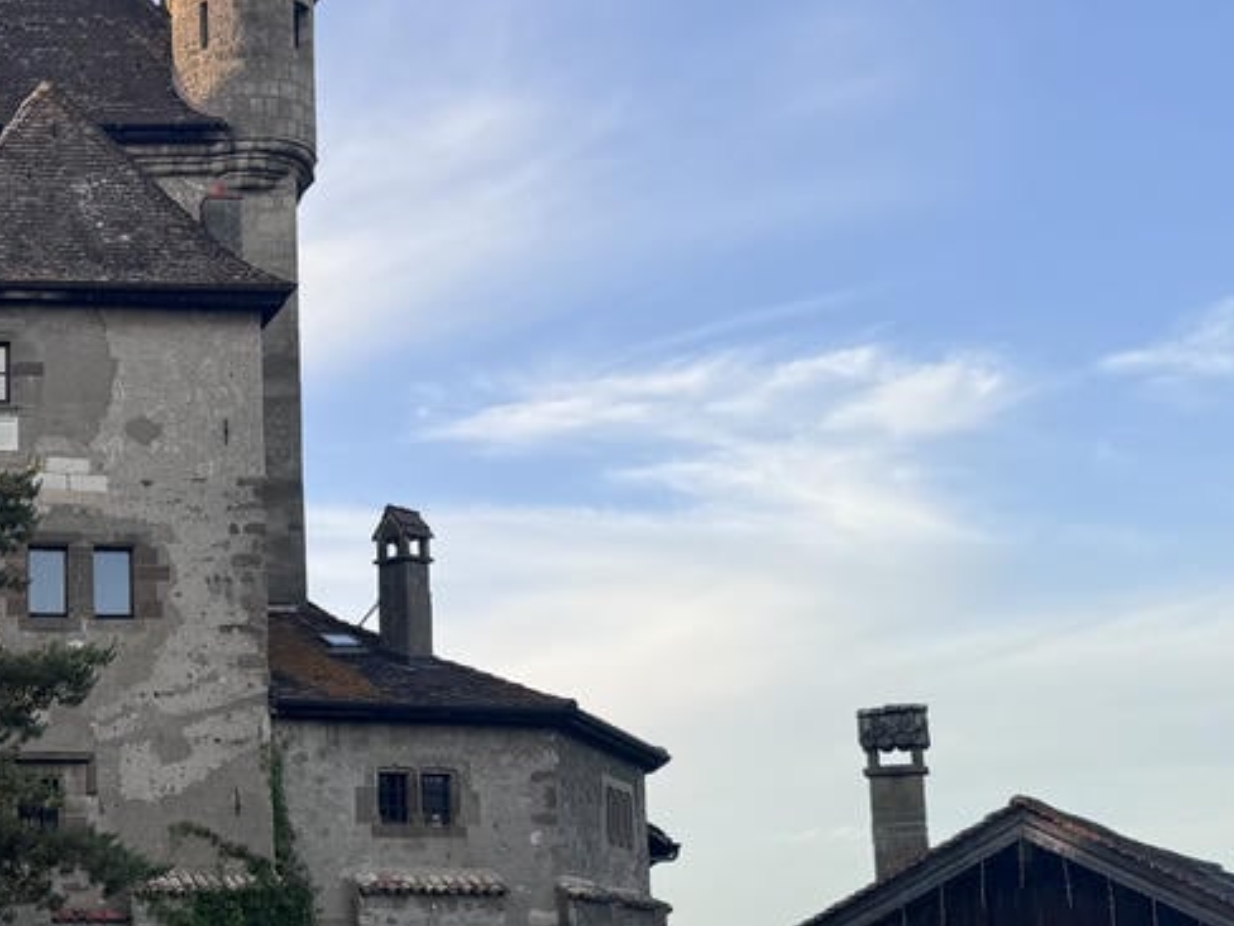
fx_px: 2103
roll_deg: +0.0
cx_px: -15
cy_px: 691
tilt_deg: +8.1
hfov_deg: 30.3
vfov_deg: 24.6
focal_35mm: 59
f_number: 1.78
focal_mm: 6.76
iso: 80
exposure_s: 1/1980
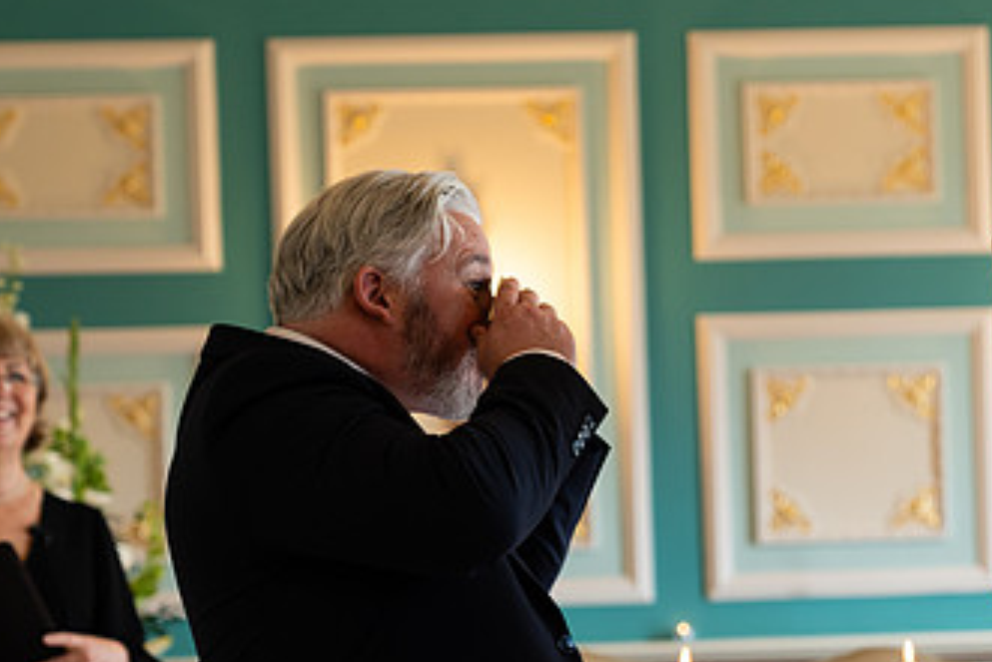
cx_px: 749
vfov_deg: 13.0
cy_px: 565
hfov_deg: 19.3
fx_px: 2894
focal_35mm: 105
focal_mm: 60
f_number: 2.8
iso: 640
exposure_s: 1/160
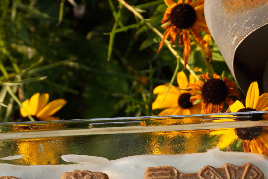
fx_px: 589
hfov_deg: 25.2
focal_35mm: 79
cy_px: 179
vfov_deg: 16.9
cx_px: 218
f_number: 5.6
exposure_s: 1/160
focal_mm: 23
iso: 160
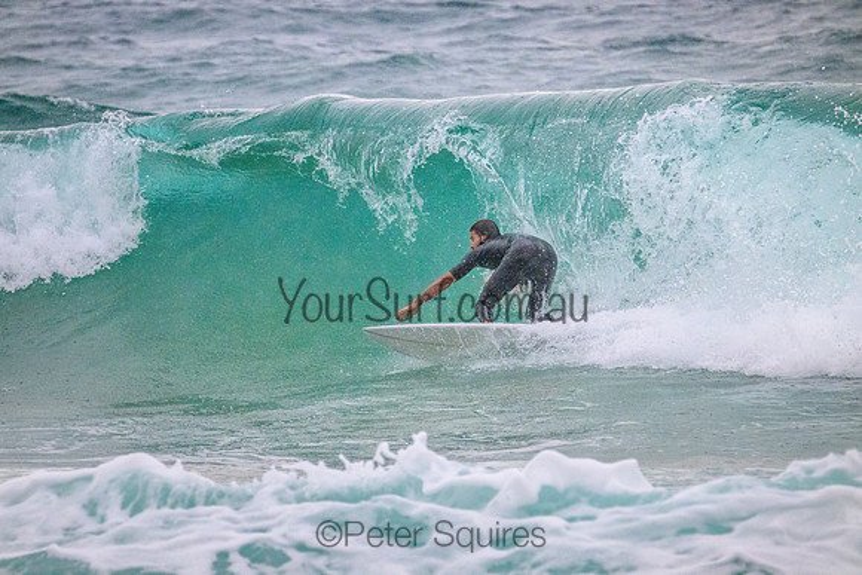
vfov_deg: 2.3
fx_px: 14369
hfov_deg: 3.4
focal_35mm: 600
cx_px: 431
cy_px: 288
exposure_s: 1/2000
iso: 9000
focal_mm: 600
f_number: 11
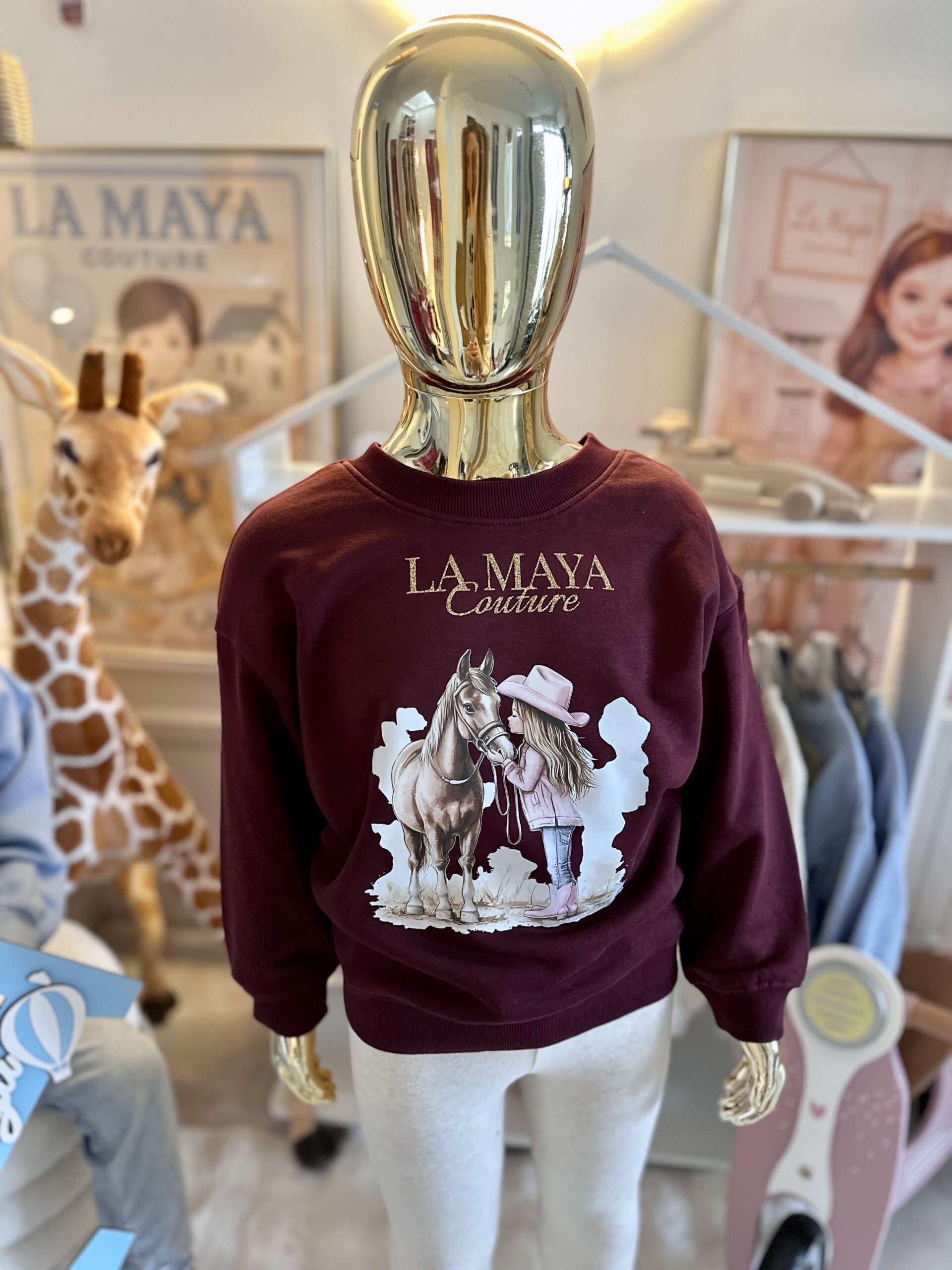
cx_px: 476
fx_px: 880
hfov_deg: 56.8
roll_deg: -1.4
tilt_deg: -23.0
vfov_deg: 71.6
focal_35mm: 24
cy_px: 635
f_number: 1.78
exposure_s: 1/33
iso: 640
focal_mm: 6.86
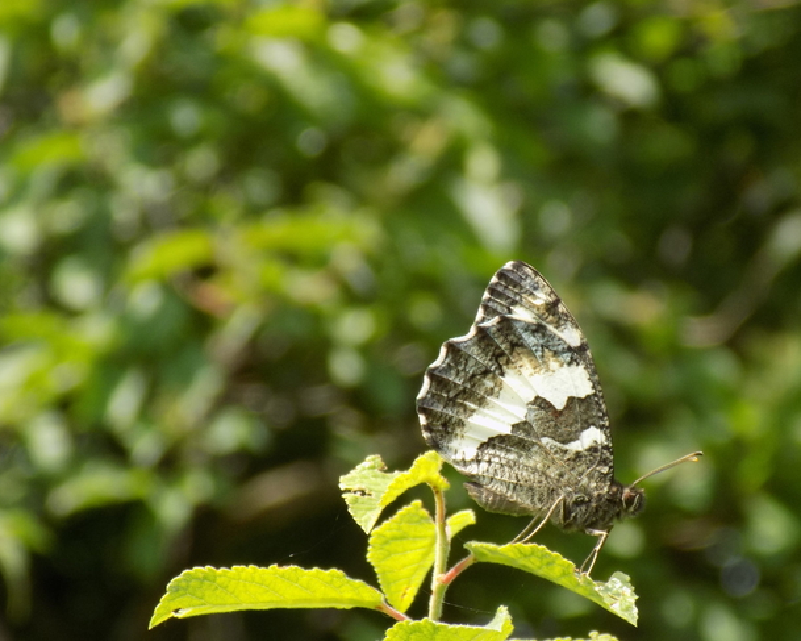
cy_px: 388
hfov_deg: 7.4
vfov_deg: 5.9
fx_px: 6163
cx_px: 507
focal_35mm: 260
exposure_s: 1/125
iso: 80
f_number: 5.4
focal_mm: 33.7
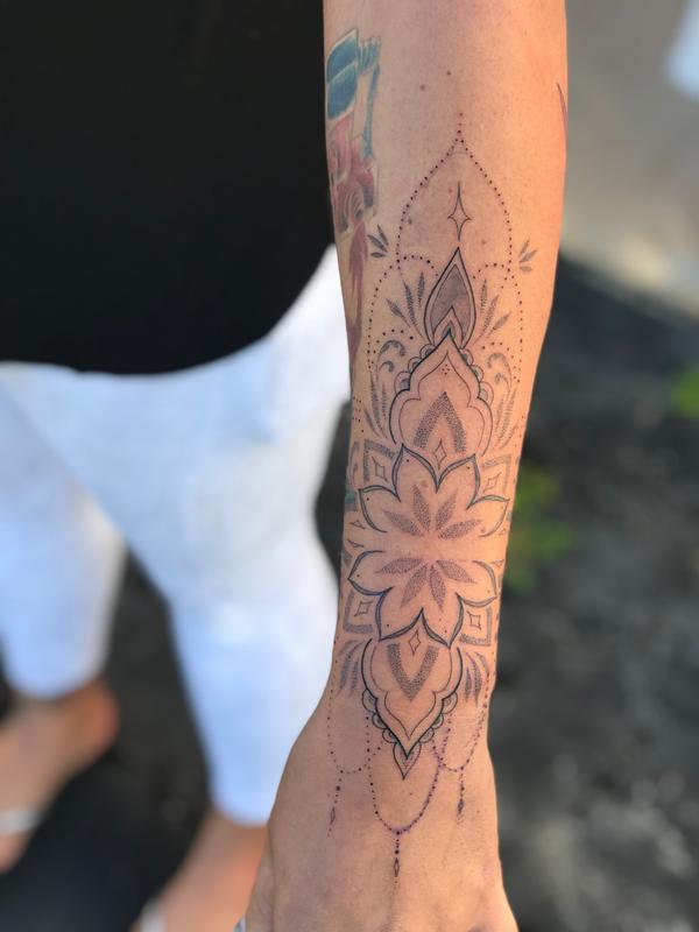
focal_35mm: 57
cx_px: 350
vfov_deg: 33.8
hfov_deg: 25.7
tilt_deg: -46.6
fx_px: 1535
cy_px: 466
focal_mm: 6.6
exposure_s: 1/155
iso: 20
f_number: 2.8
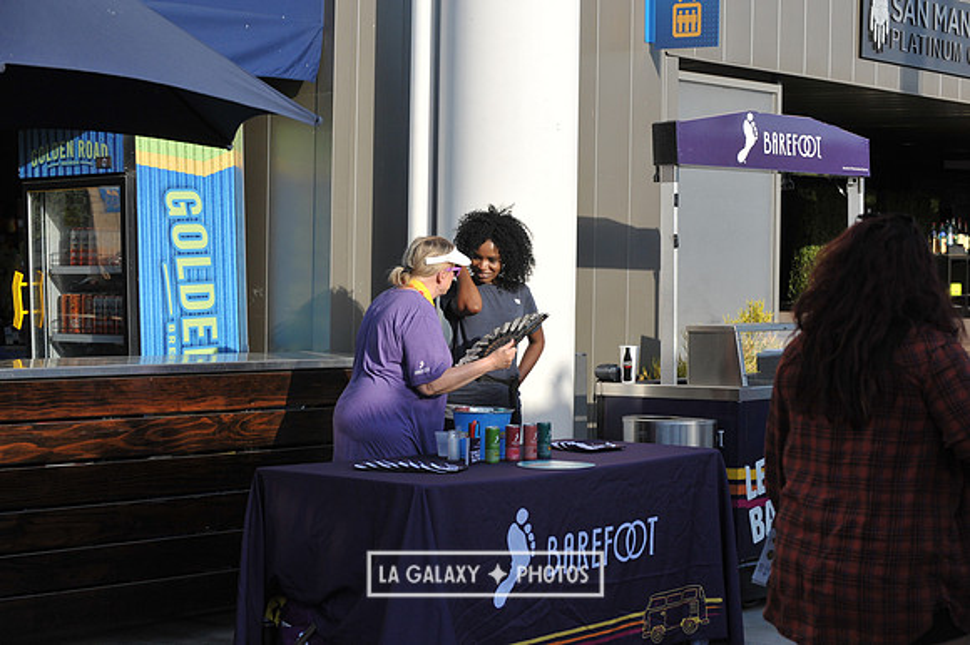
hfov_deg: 26.0
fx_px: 2100
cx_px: 485
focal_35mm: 78
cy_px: 322
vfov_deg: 17.5
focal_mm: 78
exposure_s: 1/3200
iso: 1000
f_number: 5.6
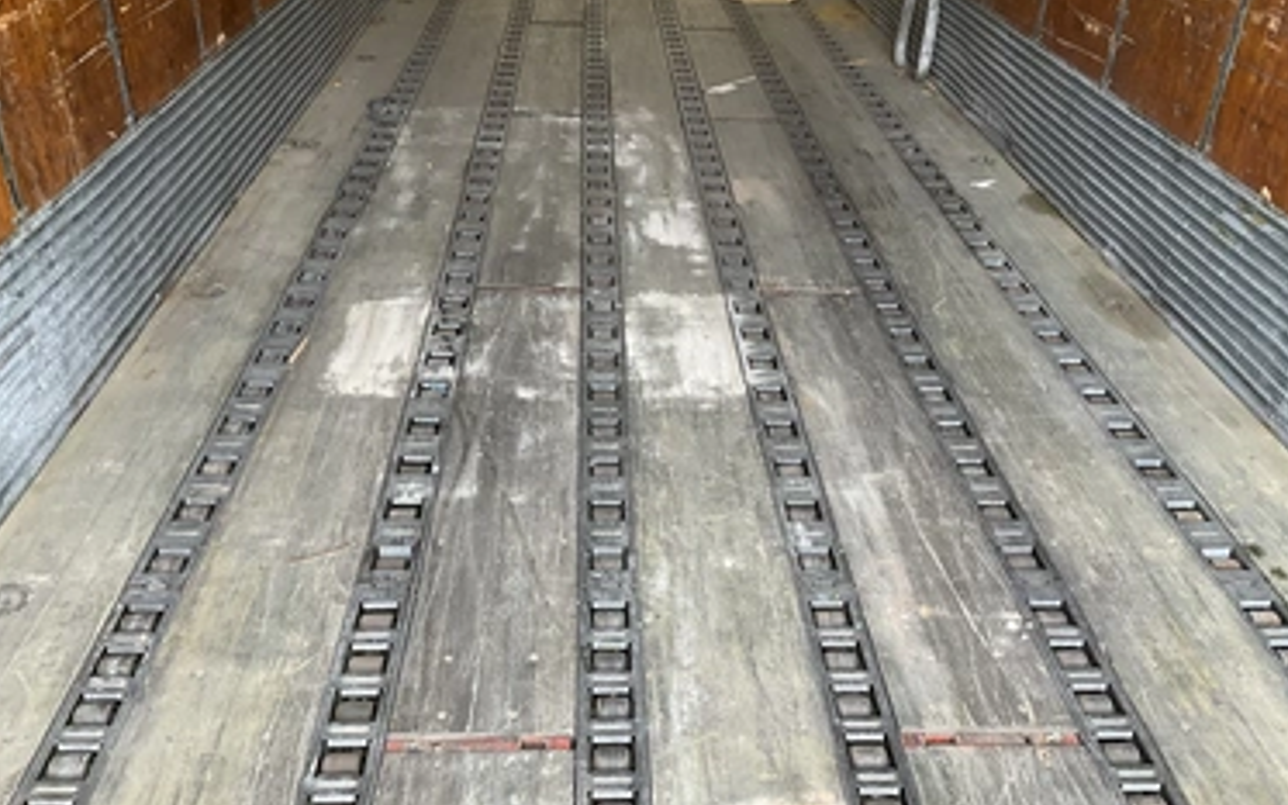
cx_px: 673
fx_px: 1158
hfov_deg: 58.1
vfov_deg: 38.2
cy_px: 473
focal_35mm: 33
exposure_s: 1/122
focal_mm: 3
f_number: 1.8
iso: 50
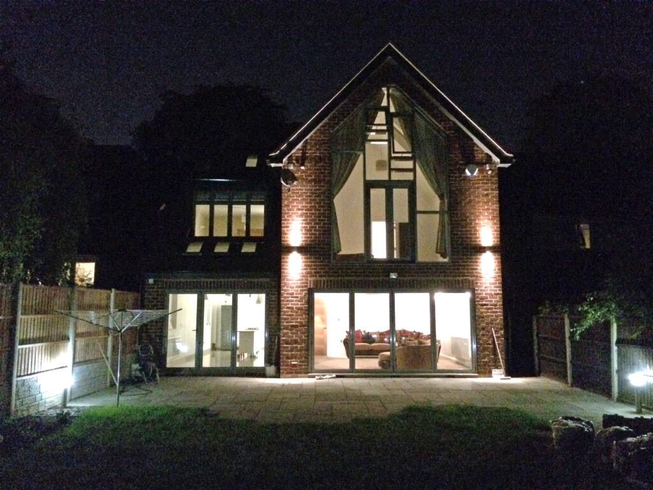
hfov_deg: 60.0
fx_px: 566
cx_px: 326
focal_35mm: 30
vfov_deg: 46.8
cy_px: 245
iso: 1250
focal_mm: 4.12
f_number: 2.2
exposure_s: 1/15
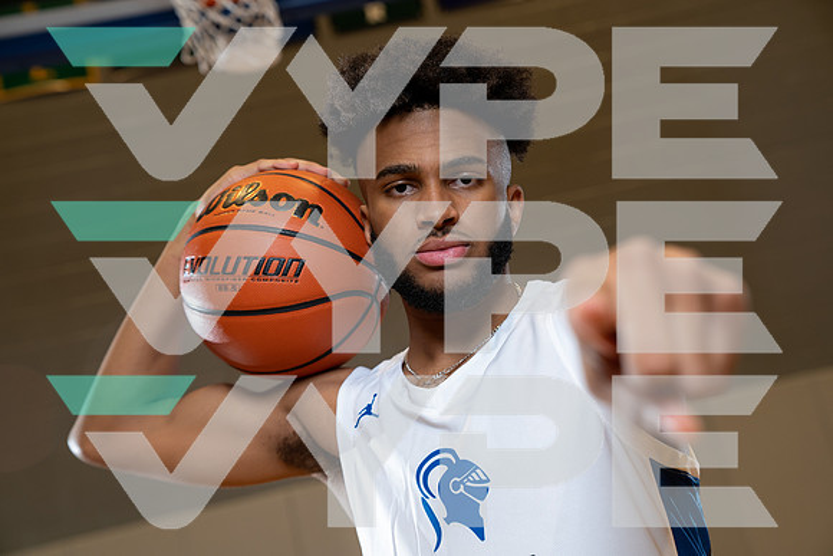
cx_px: 416
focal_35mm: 56
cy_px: 278
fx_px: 1296
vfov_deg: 24.2
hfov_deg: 35.6
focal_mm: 56
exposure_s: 1/125
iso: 400
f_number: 4
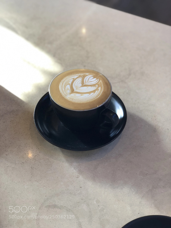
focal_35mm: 52
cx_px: 86
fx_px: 343
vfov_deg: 36.8
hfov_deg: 28.0
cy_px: 114
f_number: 2.4
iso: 64
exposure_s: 1/50
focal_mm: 6
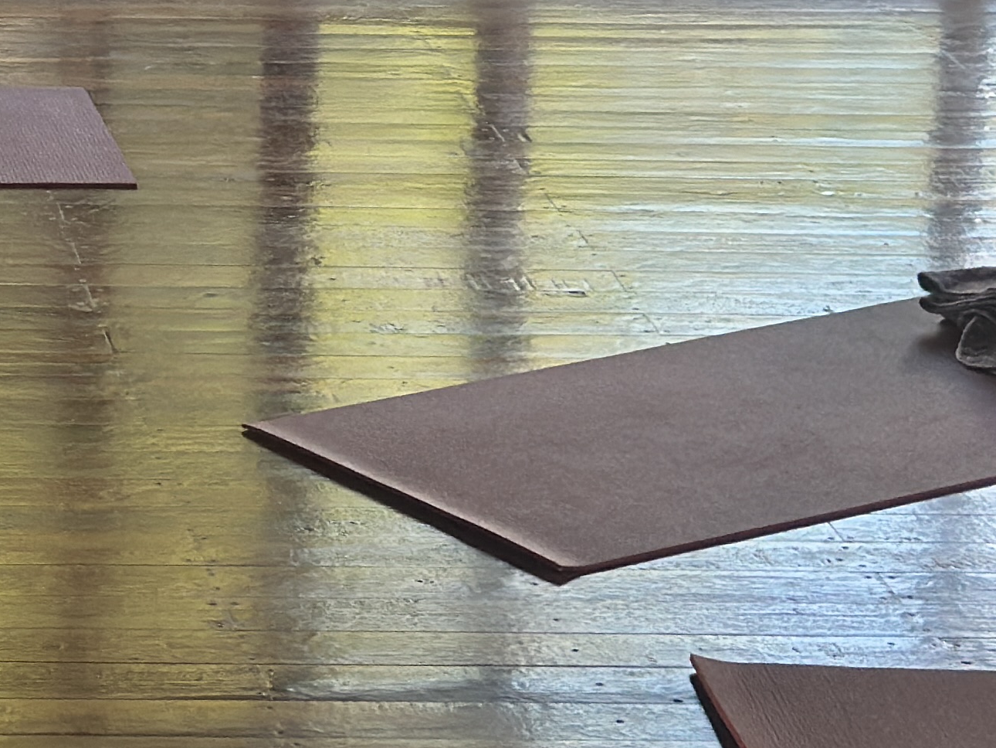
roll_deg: -0.4
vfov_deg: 9.7
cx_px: -398
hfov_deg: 12.6
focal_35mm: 150
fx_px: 4317
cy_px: -317
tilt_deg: -9.7
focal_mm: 6.86
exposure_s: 1/60
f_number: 1.78
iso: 160
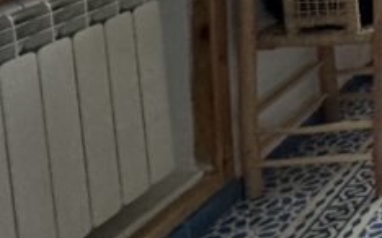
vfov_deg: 17.0
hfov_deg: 17.5
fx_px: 676
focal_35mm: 65
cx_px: 823
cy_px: -168
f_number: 2.2
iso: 320
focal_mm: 2.22
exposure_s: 1/68
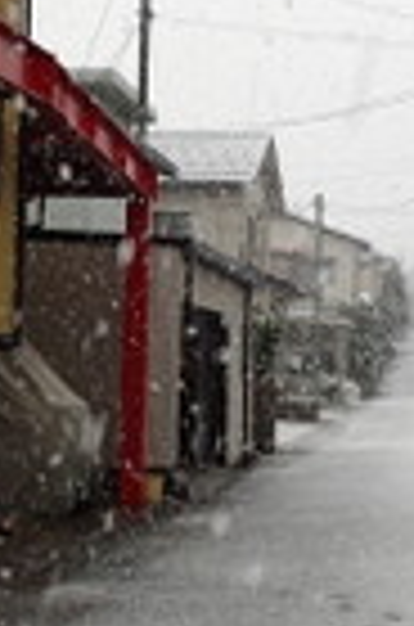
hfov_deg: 12.5
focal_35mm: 108
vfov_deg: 18.9
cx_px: 400
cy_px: 198
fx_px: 1872
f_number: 3.2
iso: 100
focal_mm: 5.5
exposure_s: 1/125
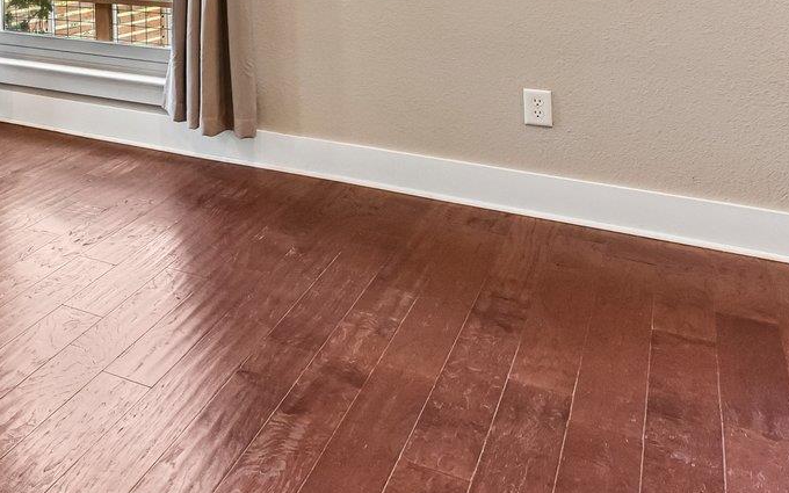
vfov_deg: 25.2
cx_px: -169
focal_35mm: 43
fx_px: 925
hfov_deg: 35.6
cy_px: -171
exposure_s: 1/15
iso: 500
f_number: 8
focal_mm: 14
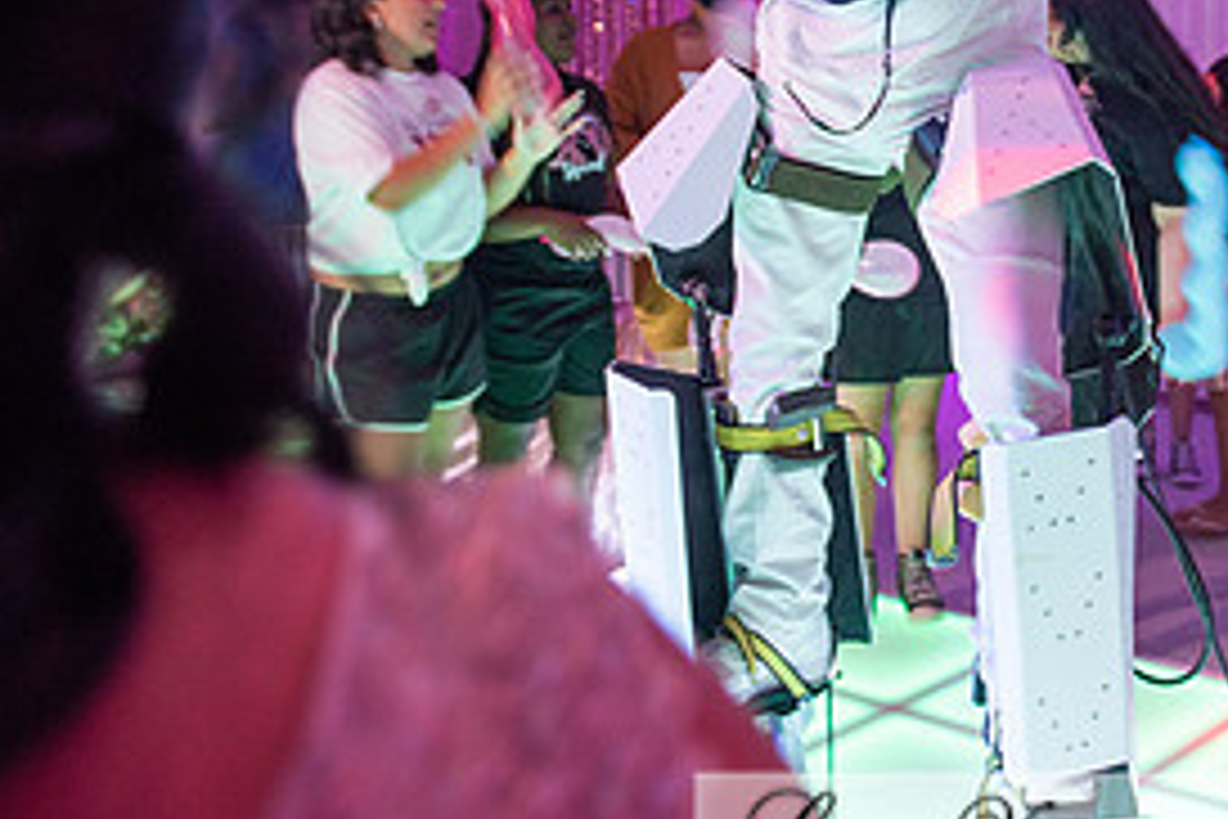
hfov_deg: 37.6
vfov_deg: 26.0
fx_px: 1740
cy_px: 151
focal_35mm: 51
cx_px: 967
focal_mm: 24
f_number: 3.2
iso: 1250
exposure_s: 1/60
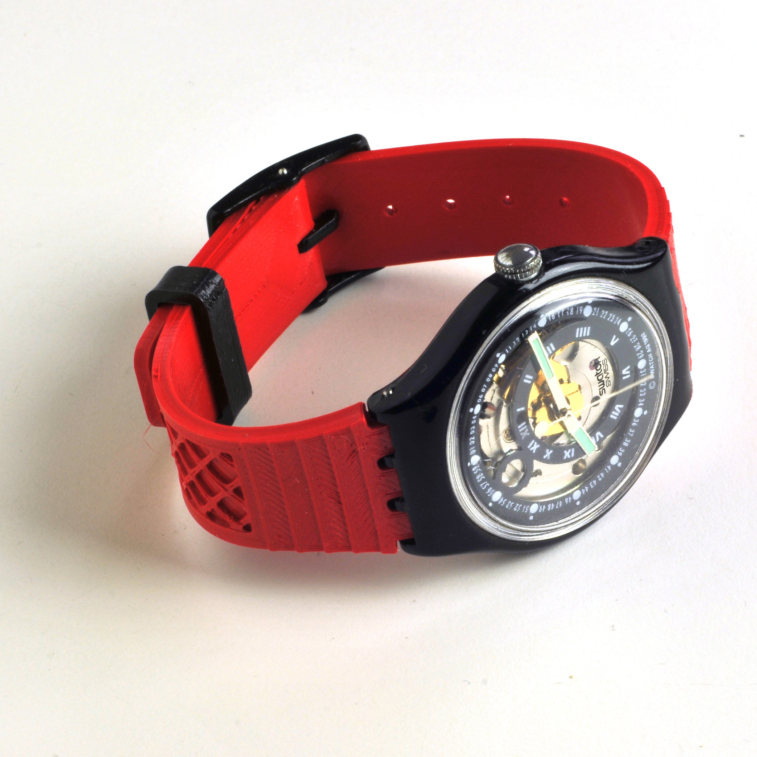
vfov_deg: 18.1
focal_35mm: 96
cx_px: 454
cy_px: 378
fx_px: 2375
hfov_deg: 18.1
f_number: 16
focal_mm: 50
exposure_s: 1/3
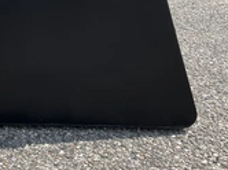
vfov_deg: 20.7
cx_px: 59
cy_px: 29
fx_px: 460
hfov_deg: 27.5
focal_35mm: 70
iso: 25
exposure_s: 1/1250
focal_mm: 3
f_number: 1.8
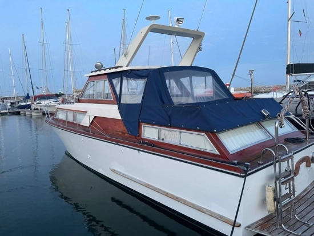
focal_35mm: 26
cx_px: 157
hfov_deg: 67.3
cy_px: 118
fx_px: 236
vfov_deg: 53.1
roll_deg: +1.9
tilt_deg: -3.8
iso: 320
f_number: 1.6
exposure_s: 1/60
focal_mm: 4.2
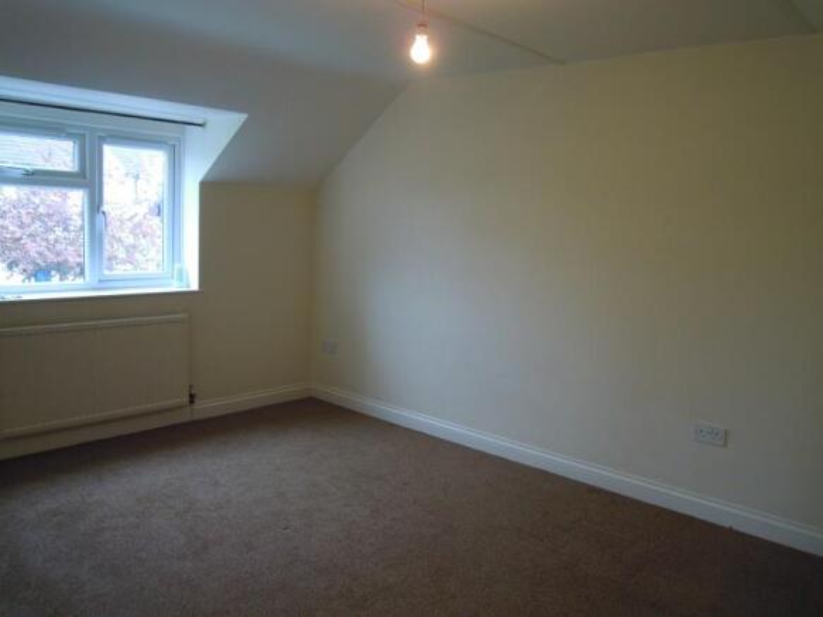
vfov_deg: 49.7
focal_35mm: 28
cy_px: 308
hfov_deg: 63.5
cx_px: 412
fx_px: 666
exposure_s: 1/30
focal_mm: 5
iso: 180
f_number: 2.7
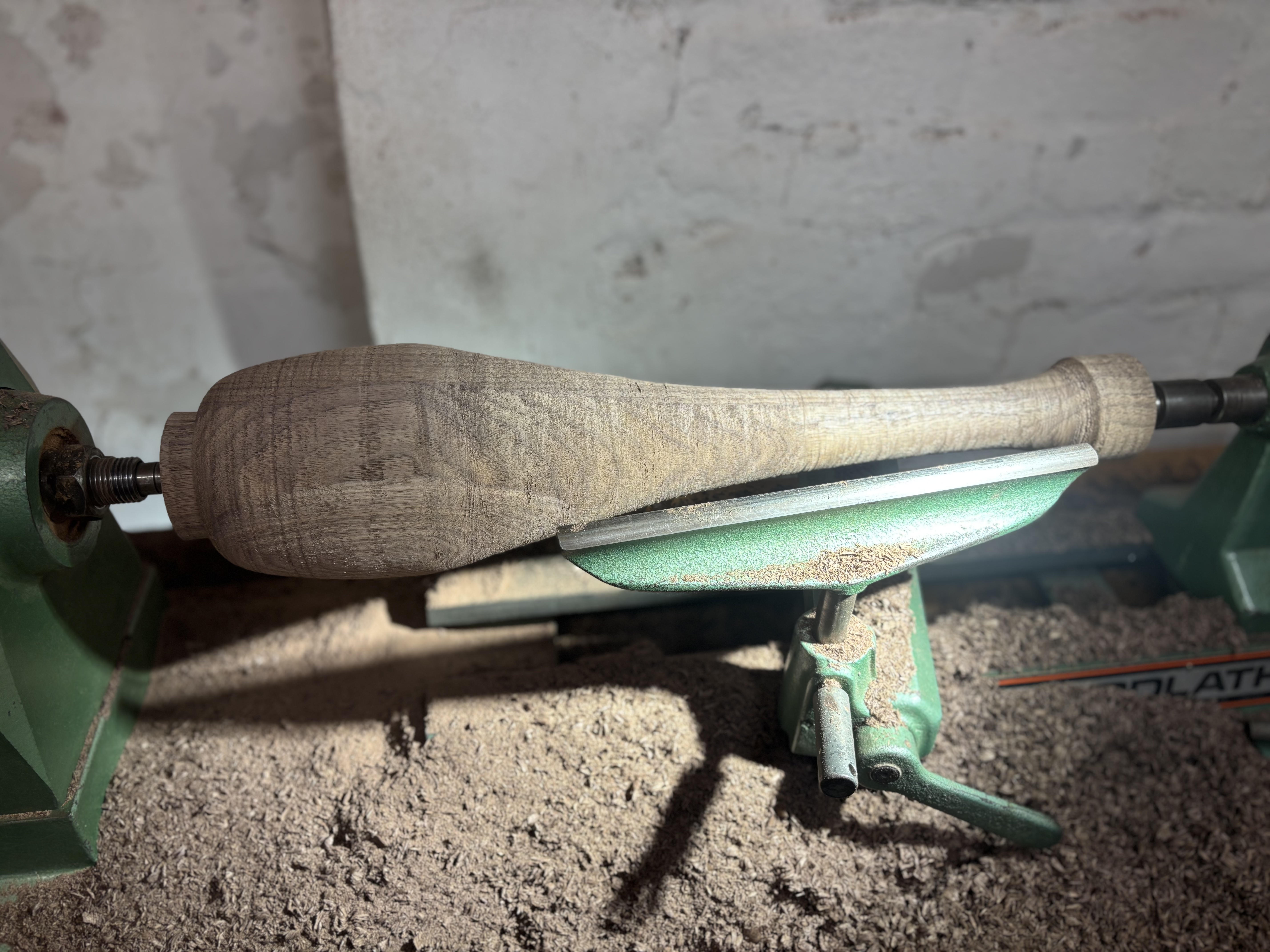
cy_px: 476
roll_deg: -0.8
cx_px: 635
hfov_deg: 67.3
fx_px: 954
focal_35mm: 26
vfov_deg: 53.1
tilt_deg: -39.2
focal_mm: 5.96
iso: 80
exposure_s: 1/50
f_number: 1.6
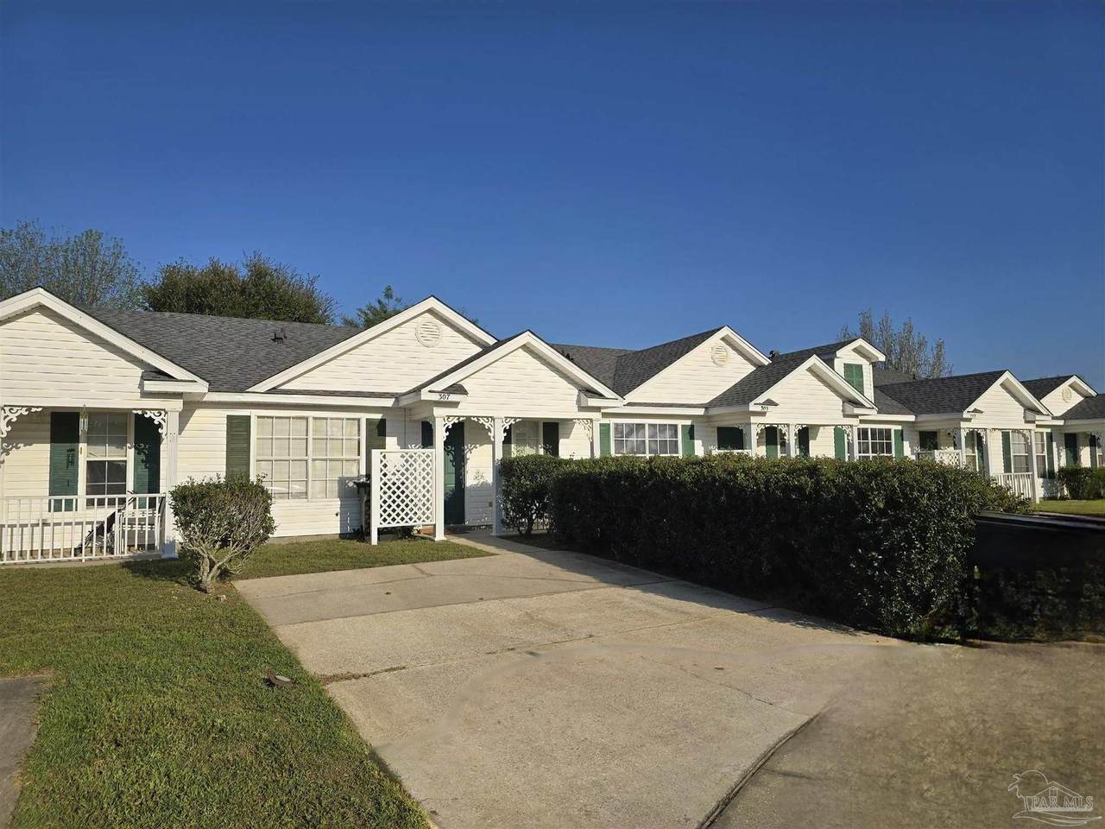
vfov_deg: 58.9
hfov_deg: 73.9
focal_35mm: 23
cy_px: 414
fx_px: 734
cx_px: 552
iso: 12
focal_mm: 6.3
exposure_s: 1/1429
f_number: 1.7
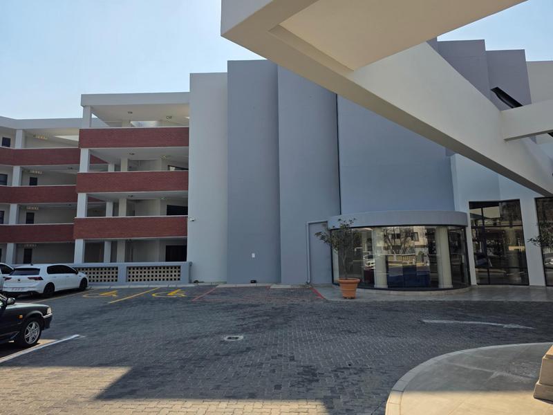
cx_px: 276
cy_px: 208
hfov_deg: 73.9
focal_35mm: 23
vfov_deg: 58.9
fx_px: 367
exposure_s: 1/6809
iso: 80
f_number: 1.7
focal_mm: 6.3
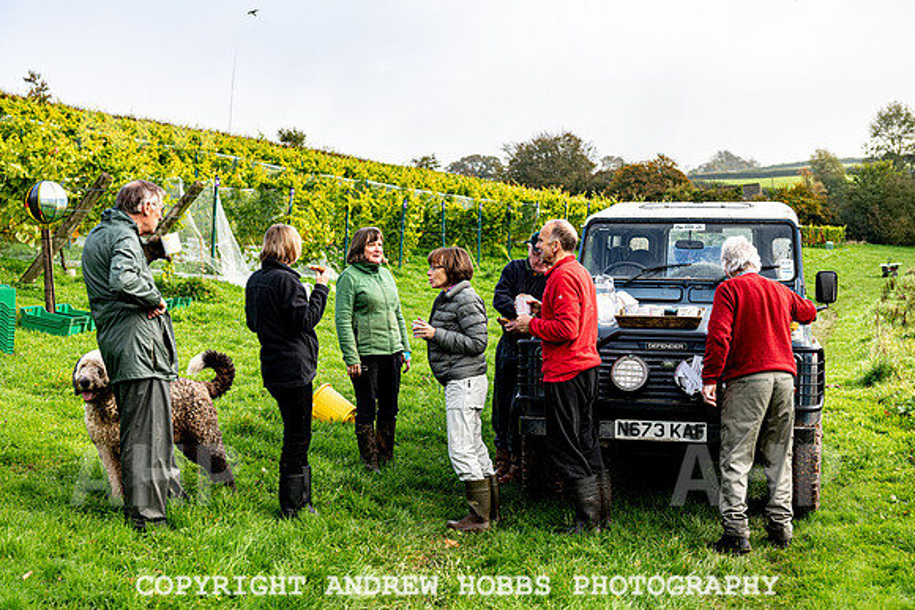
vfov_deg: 27.0
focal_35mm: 50
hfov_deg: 39.6
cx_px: 458
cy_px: 305
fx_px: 1271
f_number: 5
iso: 80
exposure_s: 1/320
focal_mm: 50
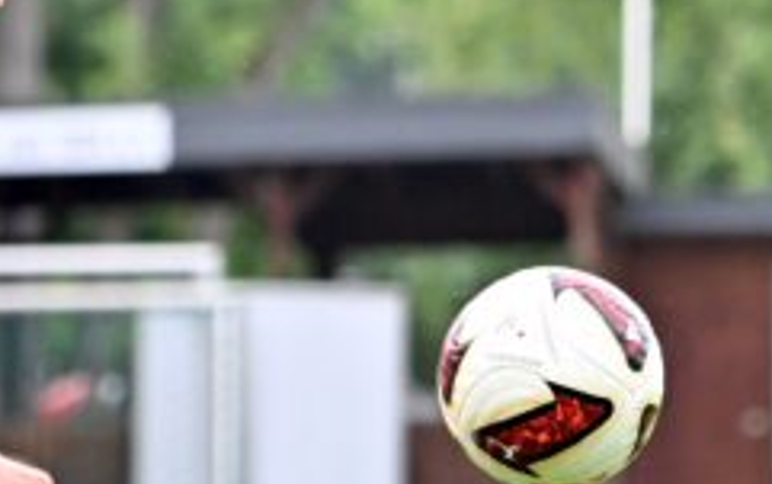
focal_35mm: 865
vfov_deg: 1.5
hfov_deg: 2.4
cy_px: 563
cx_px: 500
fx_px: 18212
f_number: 5.3
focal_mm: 200
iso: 1400
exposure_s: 1/1600
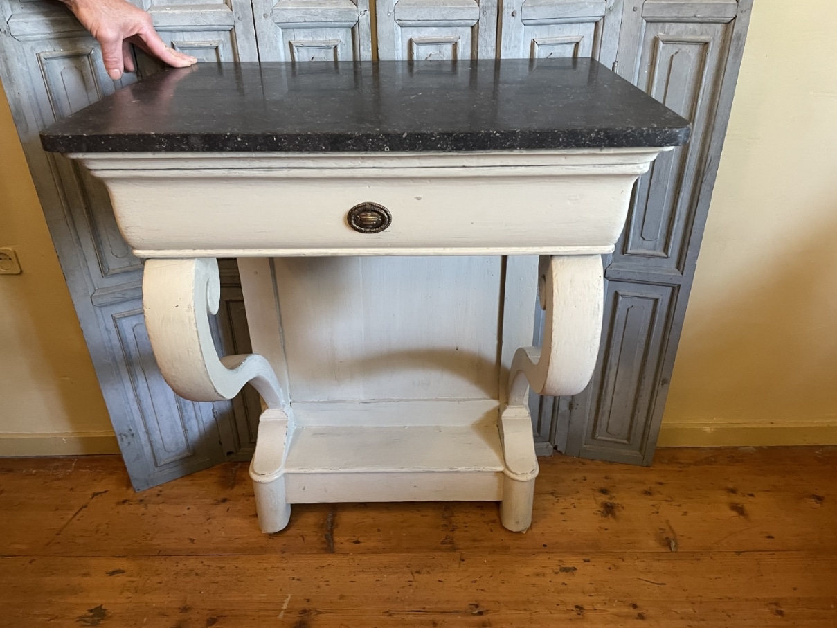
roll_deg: +1.9
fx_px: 629
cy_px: 314
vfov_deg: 53.1
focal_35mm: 26
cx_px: 418
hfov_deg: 67.3
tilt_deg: -31.1
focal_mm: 4.2
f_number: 1.6
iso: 400
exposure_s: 1/33
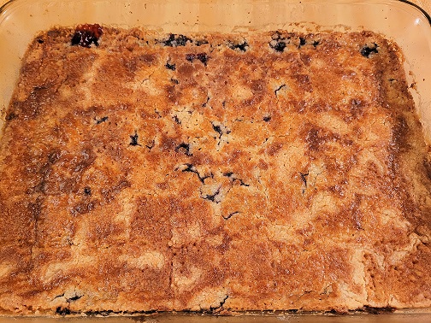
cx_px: 216
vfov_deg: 53.1
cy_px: 162
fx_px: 324
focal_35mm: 26
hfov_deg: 67.3
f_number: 1.8
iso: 320
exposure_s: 1/40
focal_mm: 5.4
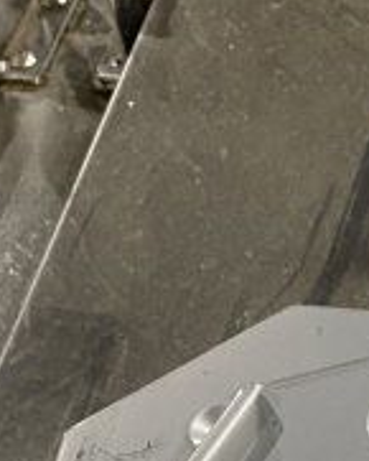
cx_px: 532
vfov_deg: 14.5
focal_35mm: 114
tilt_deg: -60.4
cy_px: 862
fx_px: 1555
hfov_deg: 12.9
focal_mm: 4.25
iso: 160
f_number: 1.8
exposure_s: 1/60
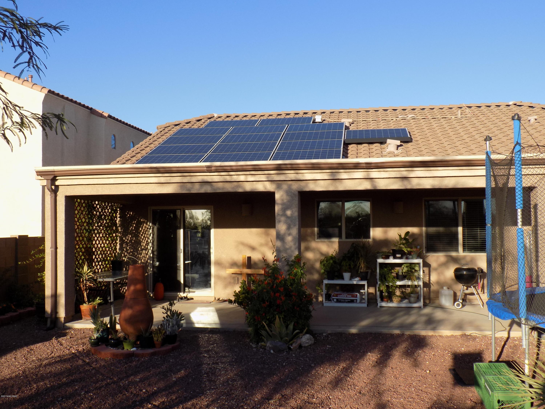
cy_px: 204
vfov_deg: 41.8
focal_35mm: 34
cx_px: 272
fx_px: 535
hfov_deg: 54.0
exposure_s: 1/640
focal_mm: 6.1
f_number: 3.4
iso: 80
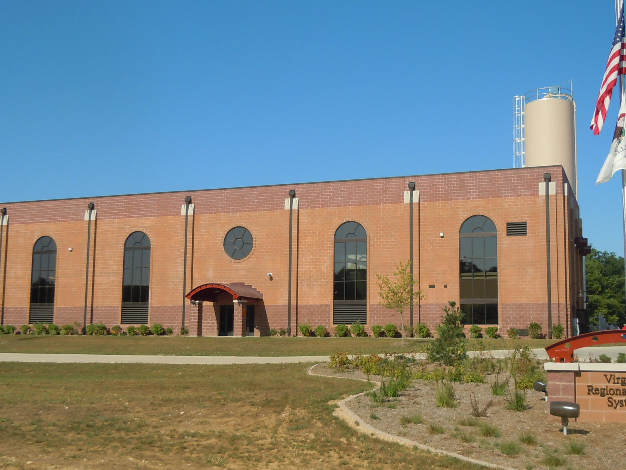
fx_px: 741
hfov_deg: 45.8
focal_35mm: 41
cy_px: 256
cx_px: 329
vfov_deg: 35.1
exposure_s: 1/320
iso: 100
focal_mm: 5.4
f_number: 7
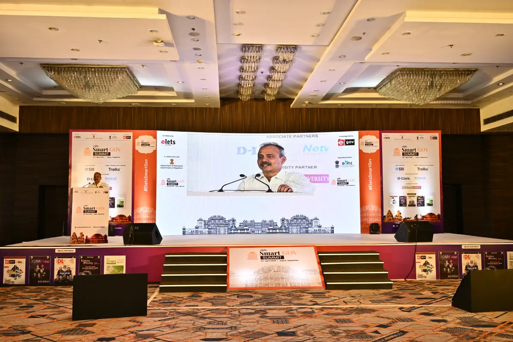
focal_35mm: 33
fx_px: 470
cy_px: 171
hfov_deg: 57.2
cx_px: 256
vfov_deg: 40.0
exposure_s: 1/200
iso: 640
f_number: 4.5
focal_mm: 33
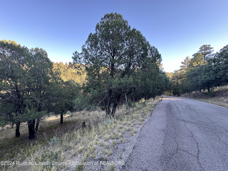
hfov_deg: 102.1
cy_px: 86
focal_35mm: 14
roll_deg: -2.3
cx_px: 114
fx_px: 92
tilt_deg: -1.1
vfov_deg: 85.7
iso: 50
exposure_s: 1/99
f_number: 2.2
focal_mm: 2.22
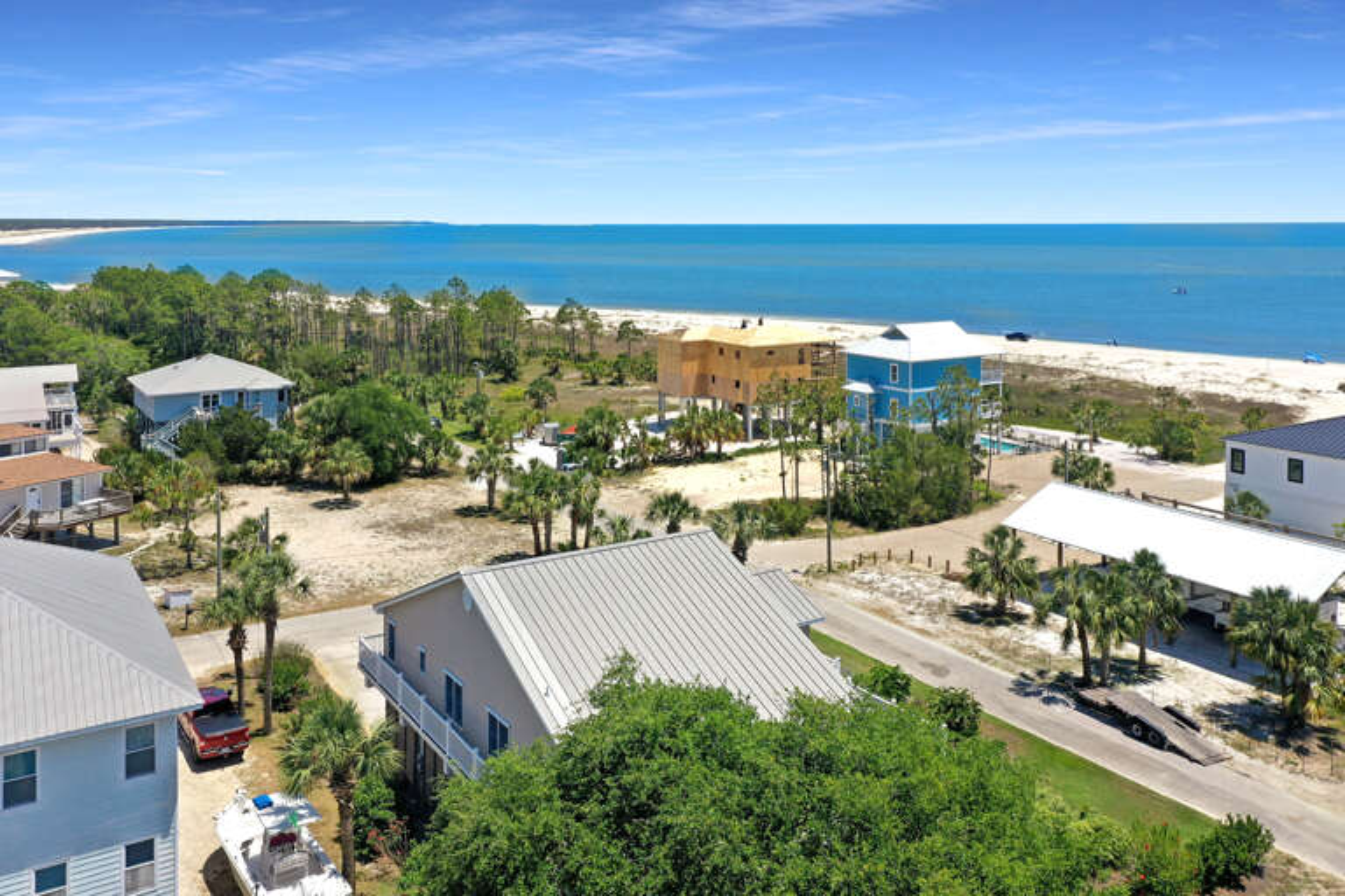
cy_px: 448
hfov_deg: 65.5
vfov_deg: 46.4
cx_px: 672
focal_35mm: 28
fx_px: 1046
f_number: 5.6
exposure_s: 1/500
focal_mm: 10.26
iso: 100
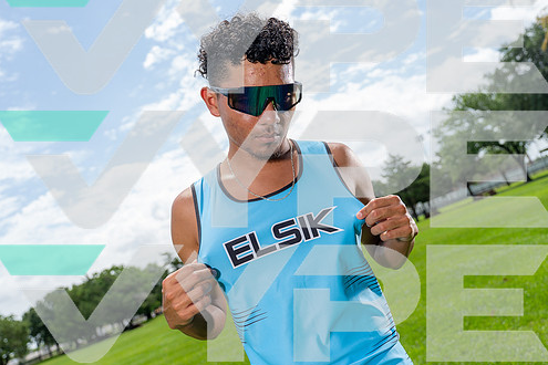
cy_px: 170
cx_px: 276
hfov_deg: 55.8
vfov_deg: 38.9
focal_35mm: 34
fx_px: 518
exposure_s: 1/1600
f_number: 4
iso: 250
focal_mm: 29
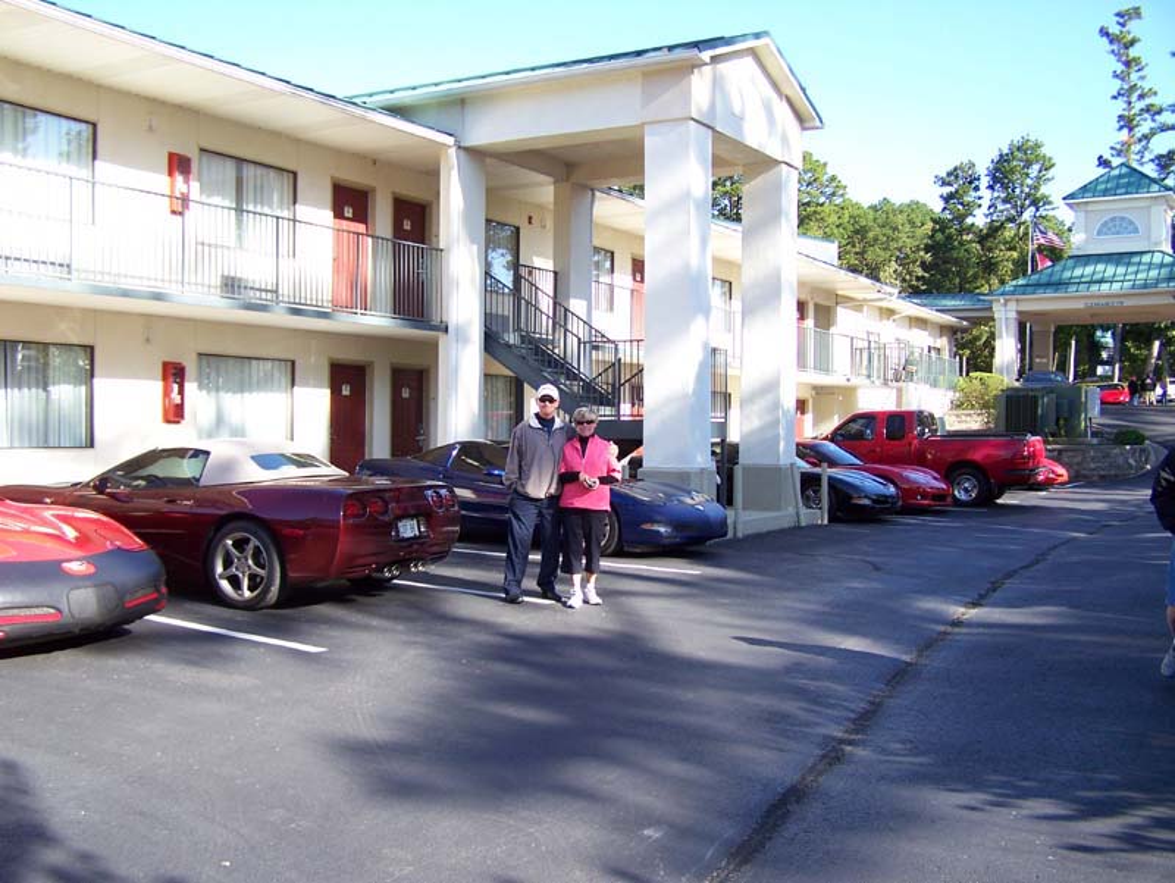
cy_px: 442
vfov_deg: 37.8
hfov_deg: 49.0
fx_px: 1291
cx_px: 588
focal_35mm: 38
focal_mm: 6.3
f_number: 2.8
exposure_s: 1/320
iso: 80
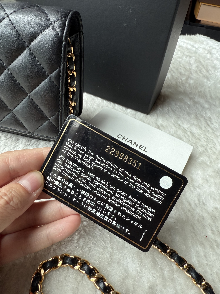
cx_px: 110
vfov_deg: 71.6
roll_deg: -8.1
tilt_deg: -41.6
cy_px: 147
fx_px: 203
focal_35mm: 24
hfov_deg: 56.8
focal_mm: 2.22
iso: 64
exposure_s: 1/99
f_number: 2.2
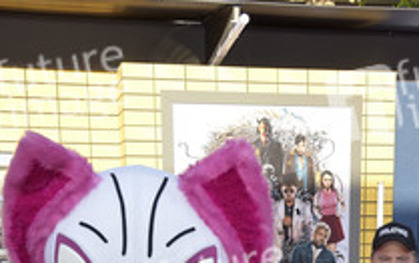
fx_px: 891
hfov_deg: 26.4
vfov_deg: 15.5
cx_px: 248
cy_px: 396
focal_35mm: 78
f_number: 7.1
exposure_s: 1/250
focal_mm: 40
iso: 640
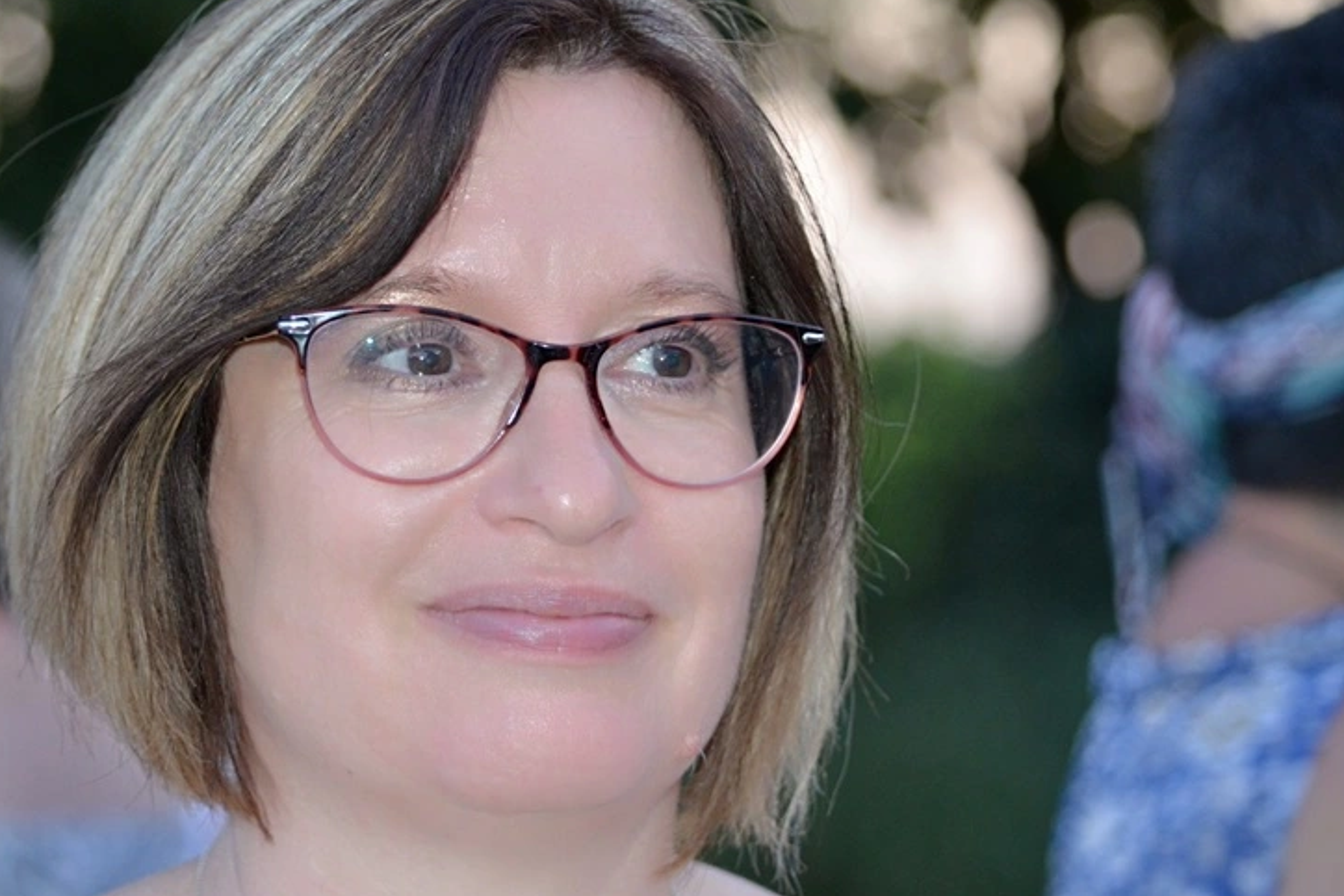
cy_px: 464
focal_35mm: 123
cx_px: 585
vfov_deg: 11.2
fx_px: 4593
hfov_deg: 16.6
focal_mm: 70
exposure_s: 1/30
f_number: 4.5
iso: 800
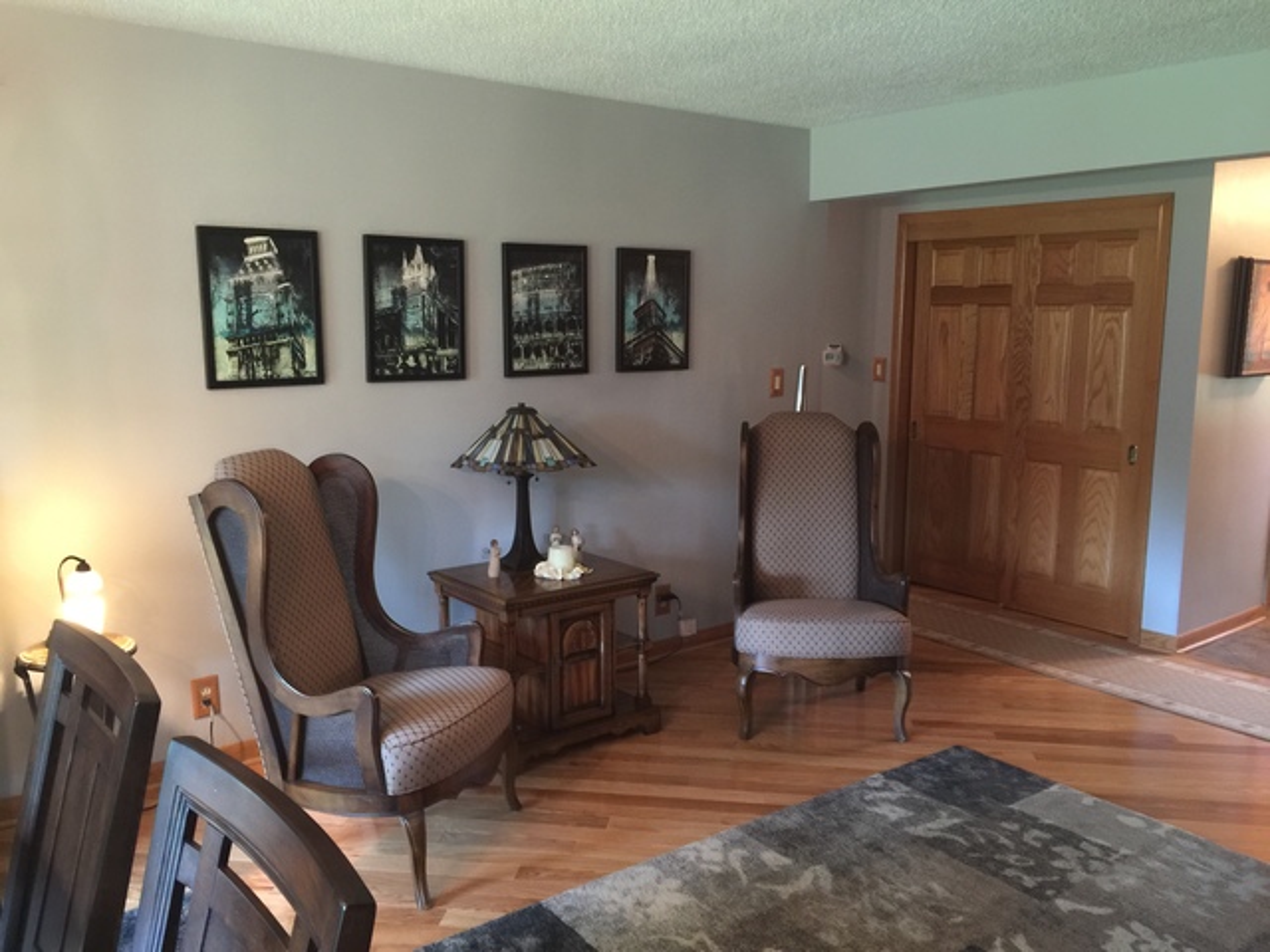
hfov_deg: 61.7
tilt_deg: -9.7
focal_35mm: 29
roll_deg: -2.0
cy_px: 476
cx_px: 635
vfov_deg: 48.2
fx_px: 1064
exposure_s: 1/4
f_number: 2.2
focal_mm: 4.15
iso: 80
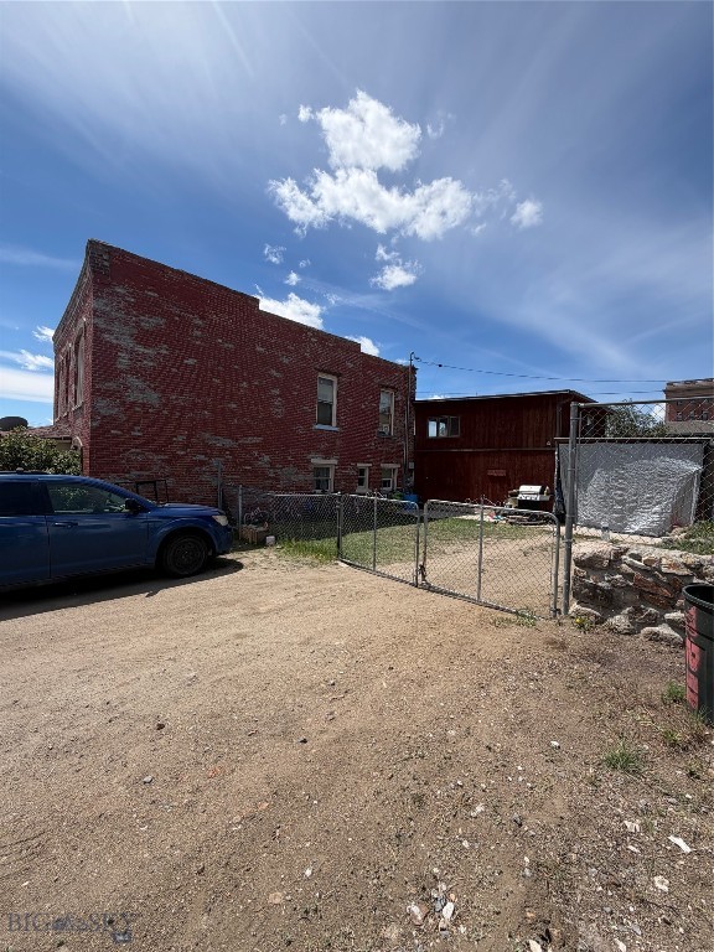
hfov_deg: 85.7
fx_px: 385
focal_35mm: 14
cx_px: 357
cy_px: 476
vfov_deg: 102.1
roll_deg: -1.6
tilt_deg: -1.7
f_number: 2.2
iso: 20
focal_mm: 2.22
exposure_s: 1/864
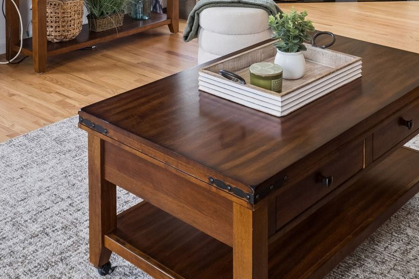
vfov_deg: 20.3
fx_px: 656
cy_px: -153
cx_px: 191
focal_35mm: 56
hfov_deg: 35.4
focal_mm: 14.6
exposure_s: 1/10
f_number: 13
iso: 400
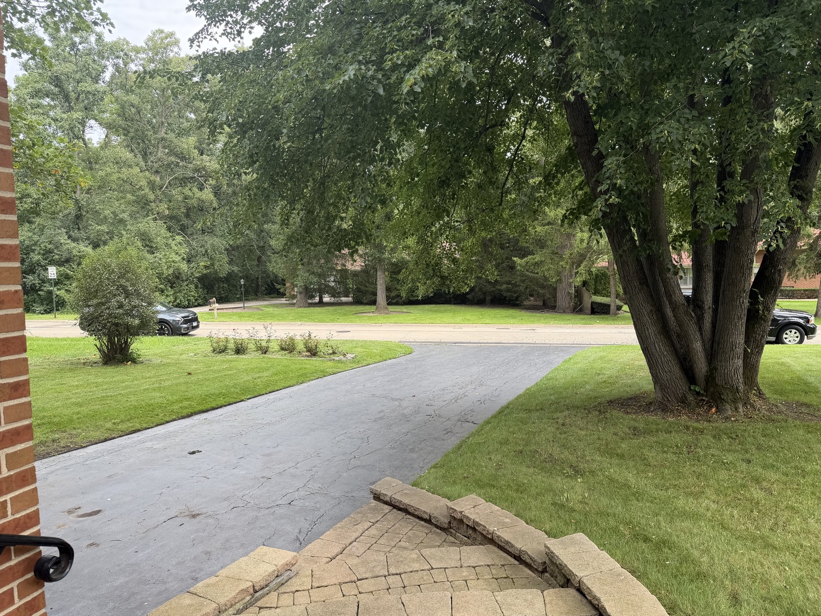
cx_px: 410
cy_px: 311
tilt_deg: -4.0
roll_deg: +2.0
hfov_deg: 69.4
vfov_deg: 54.9
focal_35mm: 25
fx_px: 593
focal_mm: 6.76
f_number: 1.78
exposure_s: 1/543
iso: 80
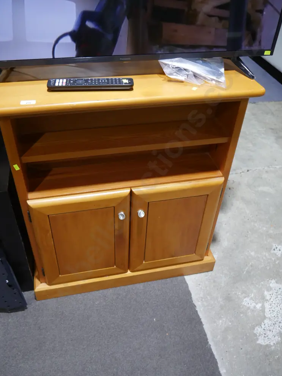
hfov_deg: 45.4
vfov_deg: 58.3
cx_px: 140
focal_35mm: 31
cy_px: 194
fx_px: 337
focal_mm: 15
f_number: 3.6
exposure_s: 1/60
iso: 400
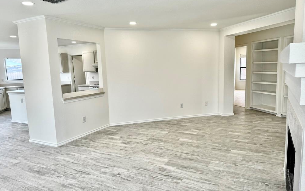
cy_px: 98
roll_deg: +1.9
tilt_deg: -8.6
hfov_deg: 70.4
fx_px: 216
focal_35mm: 26
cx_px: 154
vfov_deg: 47.6
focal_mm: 6.86
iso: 64
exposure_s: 1/141
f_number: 1.78
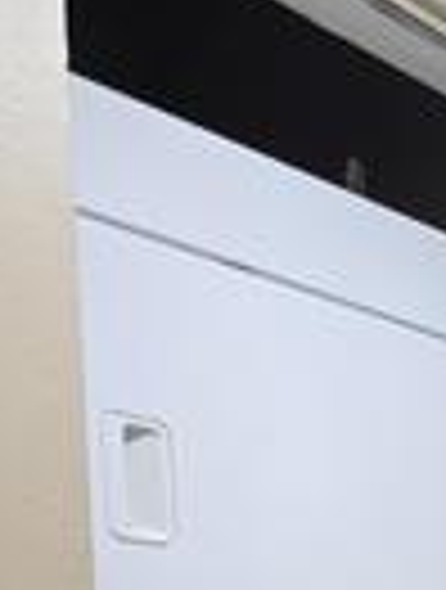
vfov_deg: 19.8
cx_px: 653
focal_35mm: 84
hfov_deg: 16.2
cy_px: 914
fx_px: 1436
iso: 125
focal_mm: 6.3
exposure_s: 1/120
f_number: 1.7
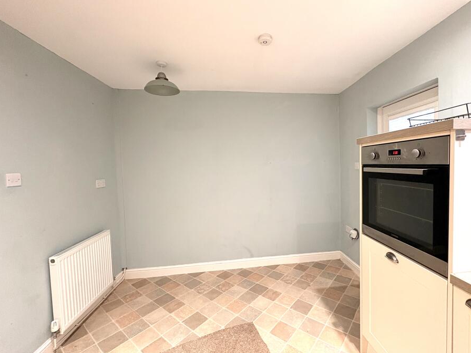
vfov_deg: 78.1
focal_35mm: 16
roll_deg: +2.1
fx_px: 218
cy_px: 172
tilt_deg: -1.7
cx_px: 258
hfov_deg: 94.2
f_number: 2.2
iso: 400
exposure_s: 1/50
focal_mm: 2.22
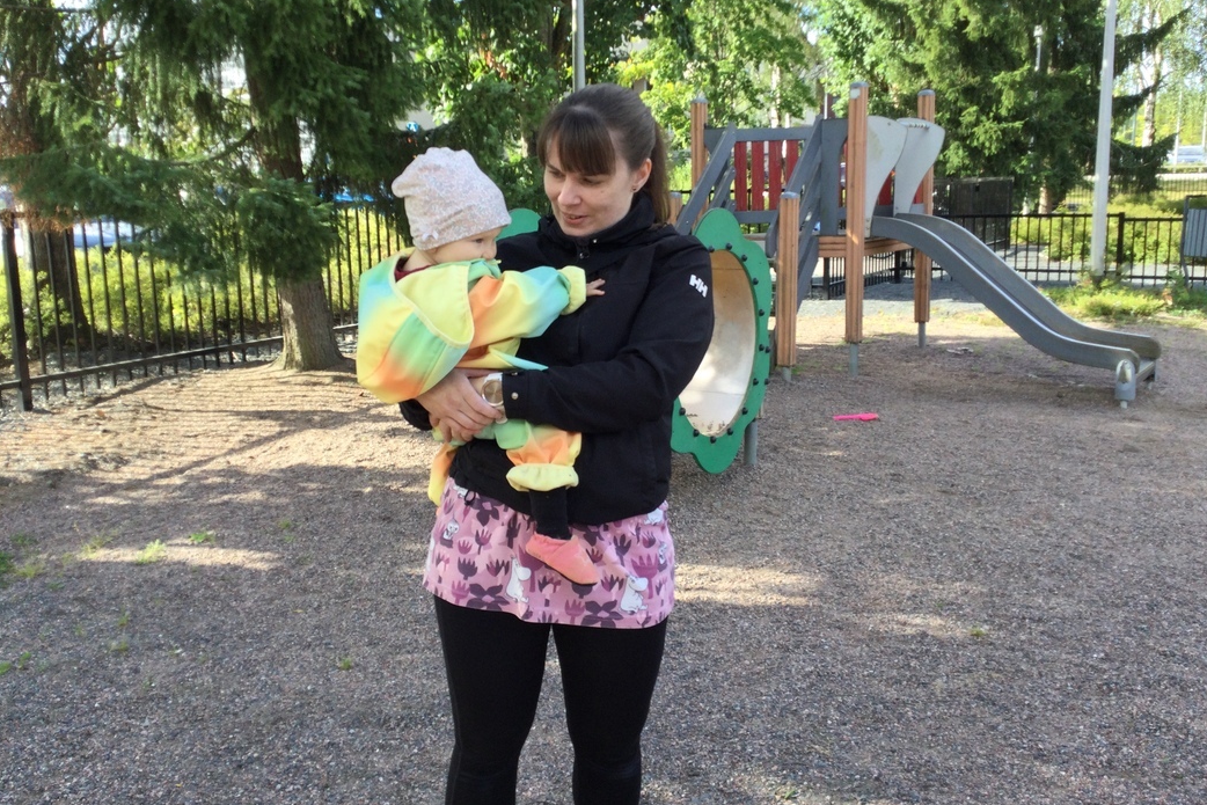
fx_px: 1106
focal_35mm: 33
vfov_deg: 39.9
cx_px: 606
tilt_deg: -11.3
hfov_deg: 57.2
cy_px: 363
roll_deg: +0.1
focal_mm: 3.3
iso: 25
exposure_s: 1/204
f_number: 2.4
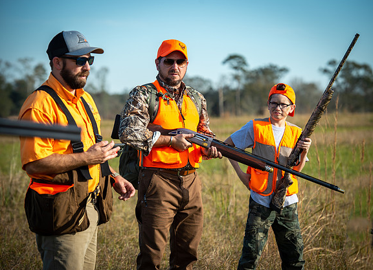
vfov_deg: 10.1
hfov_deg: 13.9
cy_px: 135
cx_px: 203
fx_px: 1532
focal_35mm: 144
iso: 100
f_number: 5.6
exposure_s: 1/400
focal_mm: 135
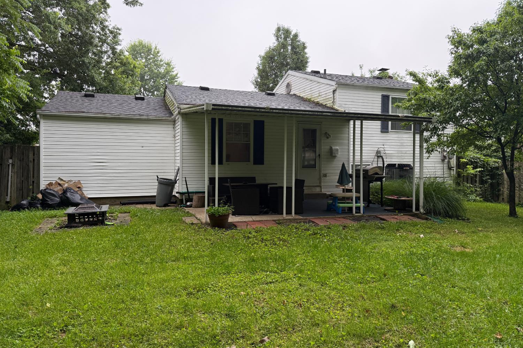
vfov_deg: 51.2
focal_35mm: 25
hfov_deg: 71.5
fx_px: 363
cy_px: 164
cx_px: 262
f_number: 1.78
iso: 100
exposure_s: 1/491
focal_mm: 6.76
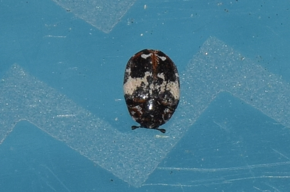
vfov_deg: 6.5
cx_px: 145
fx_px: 1688
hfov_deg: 9.8
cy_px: 96
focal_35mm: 210
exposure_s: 1/160
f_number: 13
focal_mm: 140
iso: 100
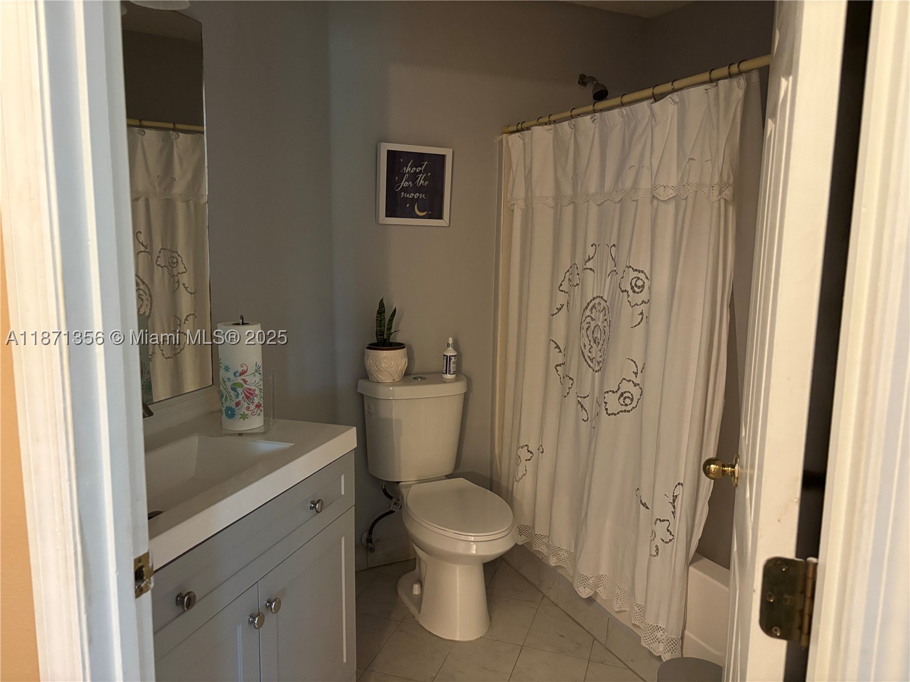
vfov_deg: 53.1
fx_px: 683
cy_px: 341
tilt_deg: -8.2
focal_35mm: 26
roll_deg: -1.6
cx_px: 455
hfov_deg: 67.3
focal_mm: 5.96
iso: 640
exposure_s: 1/40
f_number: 1.6
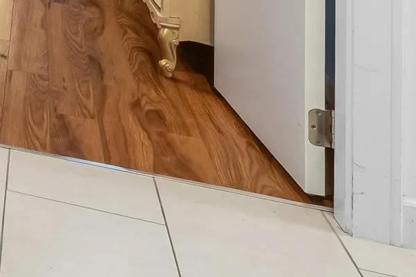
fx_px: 792
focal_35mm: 69
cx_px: -510
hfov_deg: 16.7
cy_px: -197
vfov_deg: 16.9
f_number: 9
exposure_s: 1/4
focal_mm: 9
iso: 250
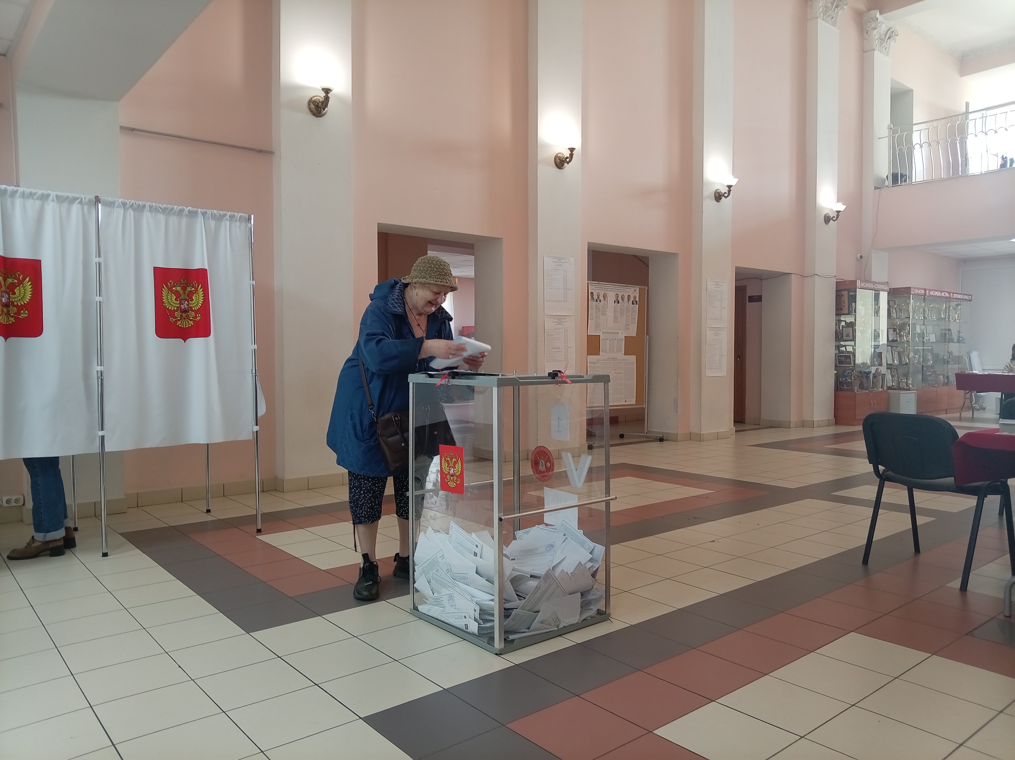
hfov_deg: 69.4
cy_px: 380
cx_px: 508
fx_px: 733
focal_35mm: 25
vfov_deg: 54.8
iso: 191
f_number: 1.8
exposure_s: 1/33.3
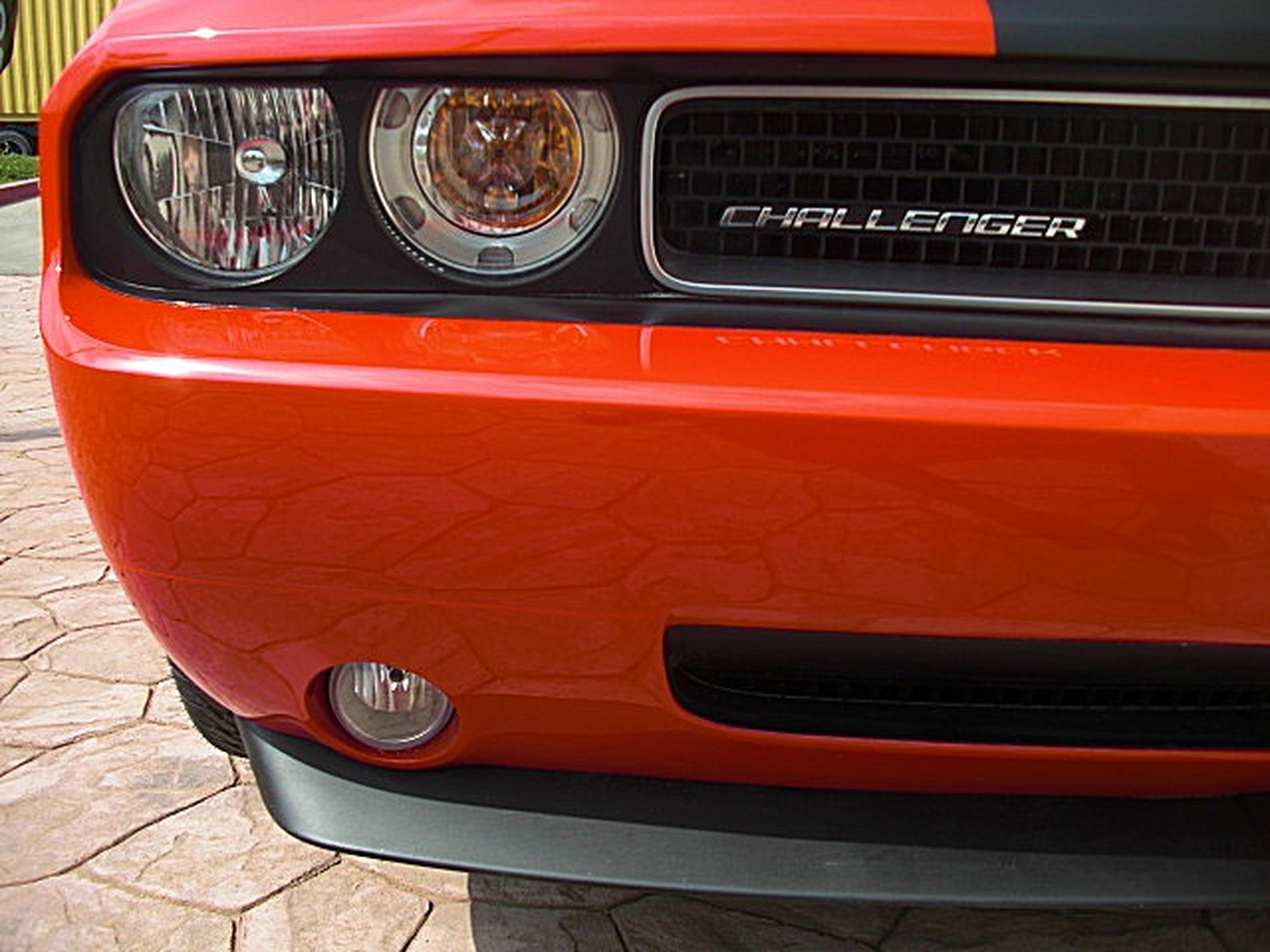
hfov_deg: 51.4
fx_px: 1321
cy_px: 476
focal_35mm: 36
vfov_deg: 39.7
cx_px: 635
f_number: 2.8
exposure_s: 1/640
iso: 50
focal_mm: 6.3
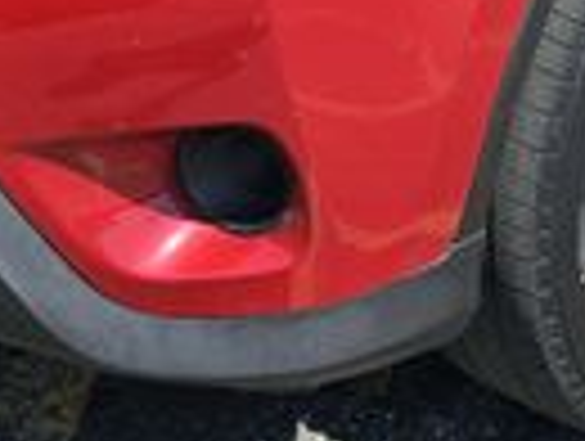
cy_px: -315
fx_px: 1913
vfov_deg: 12.2
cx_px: 464
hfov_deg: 17.3
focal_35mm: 113
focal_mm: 6.3
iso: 10
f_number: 1.7
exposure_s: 1/857
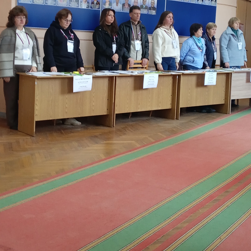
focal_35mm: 56
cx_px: 124
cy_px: 84
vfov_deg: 30.3
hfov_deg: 30.6
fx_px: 459
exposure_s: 1/25
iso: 374
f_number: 1.8
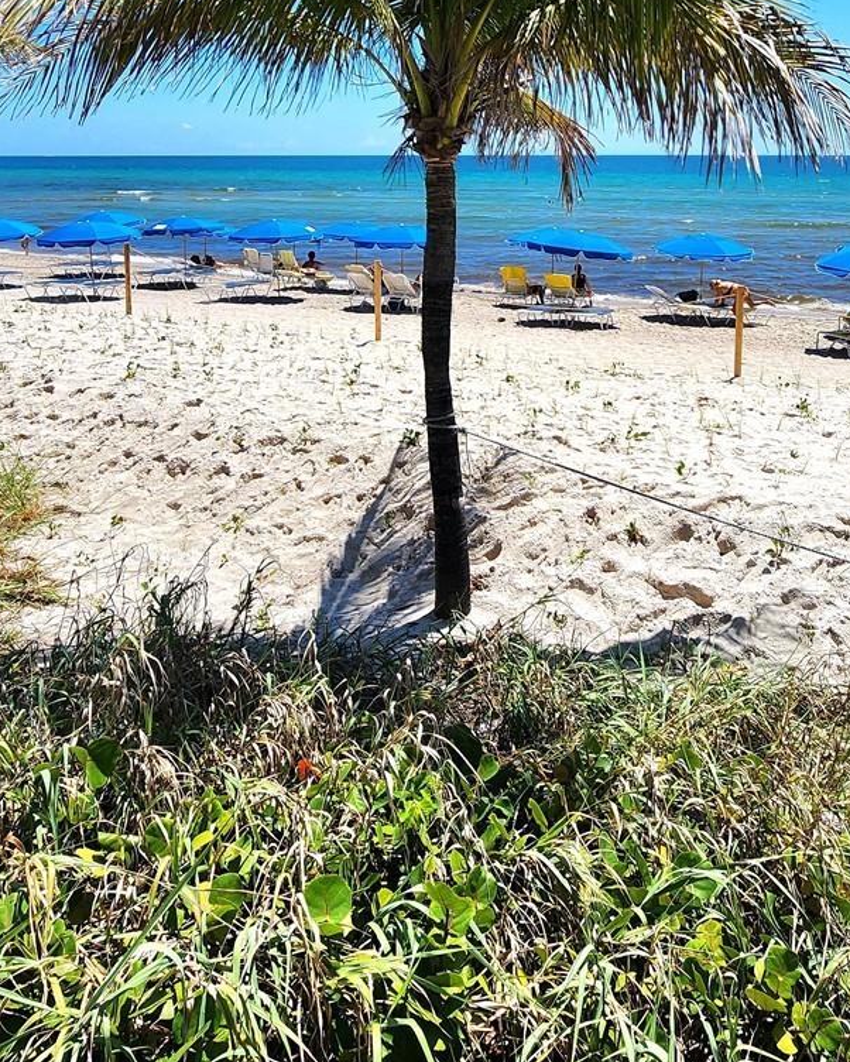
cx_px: 529
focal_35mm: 27
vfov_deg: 60.5
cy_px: 264
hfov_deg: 52.6
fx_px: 849
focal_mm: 2.2
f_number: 2.2
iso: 50
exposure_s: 1/3333
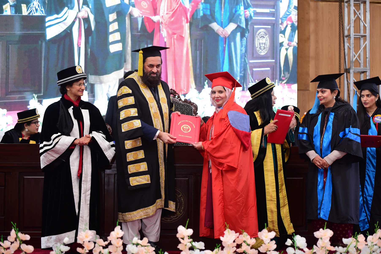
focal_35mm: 80
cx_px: 190
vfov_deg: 17.1
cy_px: 127
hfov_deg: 25.4
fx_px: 847
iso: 1000
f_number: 2.8
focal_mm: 80
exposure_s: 1/160
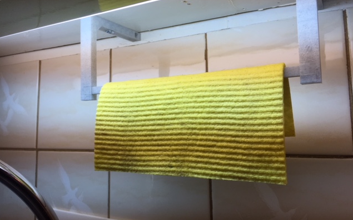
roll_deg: +0.4
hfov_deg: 61.2
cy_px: 102
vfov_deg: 40.6
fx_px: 298
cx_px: 177
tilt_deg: +5.6
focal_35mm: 31
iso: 32
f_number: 2.2
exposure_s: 1/218
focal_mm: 4.15
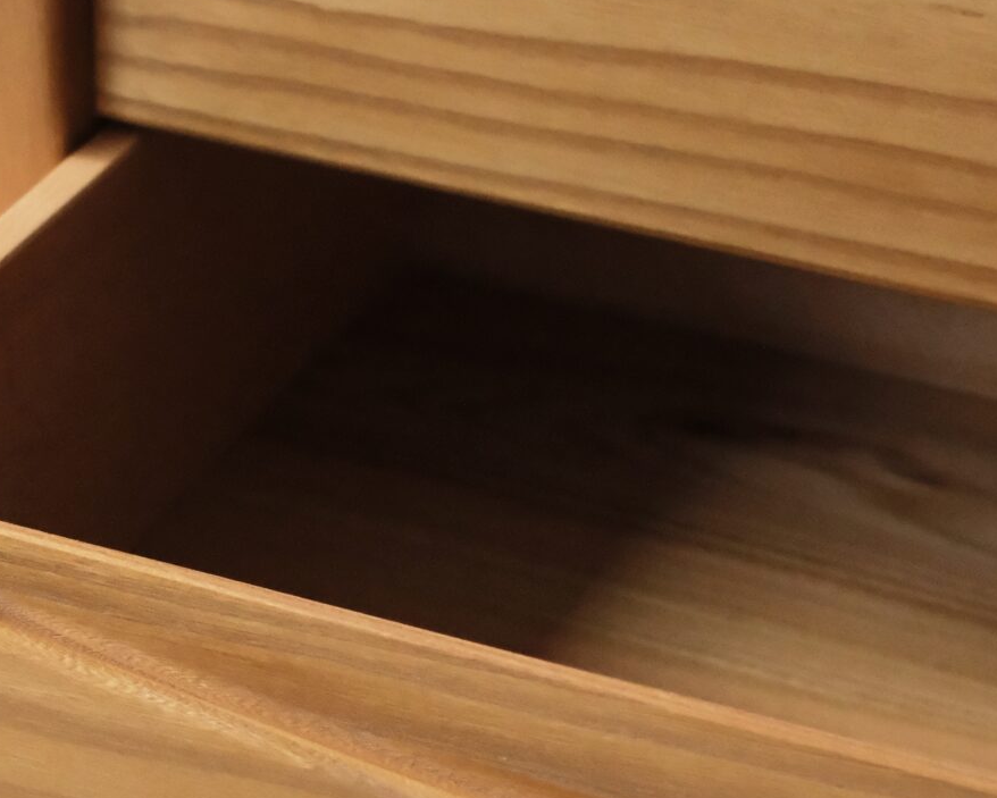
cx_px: 63
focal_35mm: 145
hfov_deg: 13.2
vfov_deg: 10.7
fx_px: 4280
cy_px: 369
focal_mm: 35
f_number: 6.4
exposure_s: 1/52
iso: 320
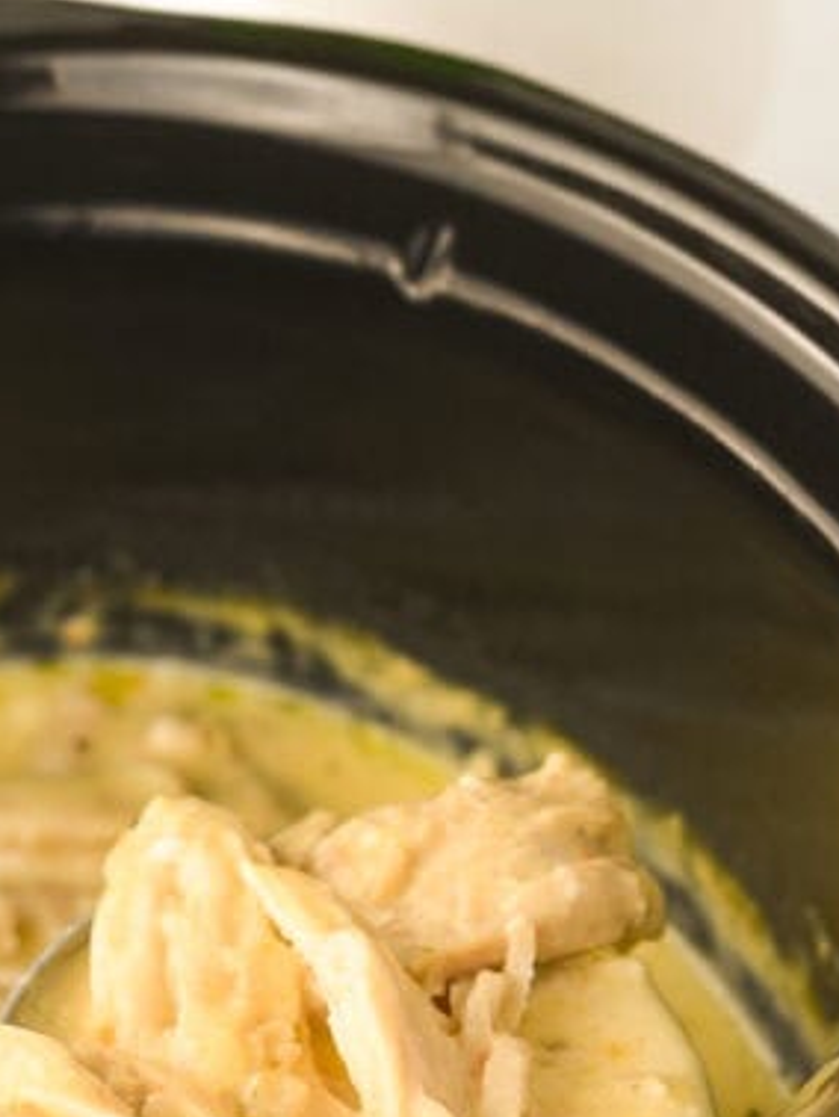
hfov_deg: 11.4
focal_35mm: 130
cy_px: 706
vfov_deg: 15.1
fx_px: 4196
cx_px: 507
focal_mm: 50
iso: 640
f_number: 5
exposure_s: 1/160
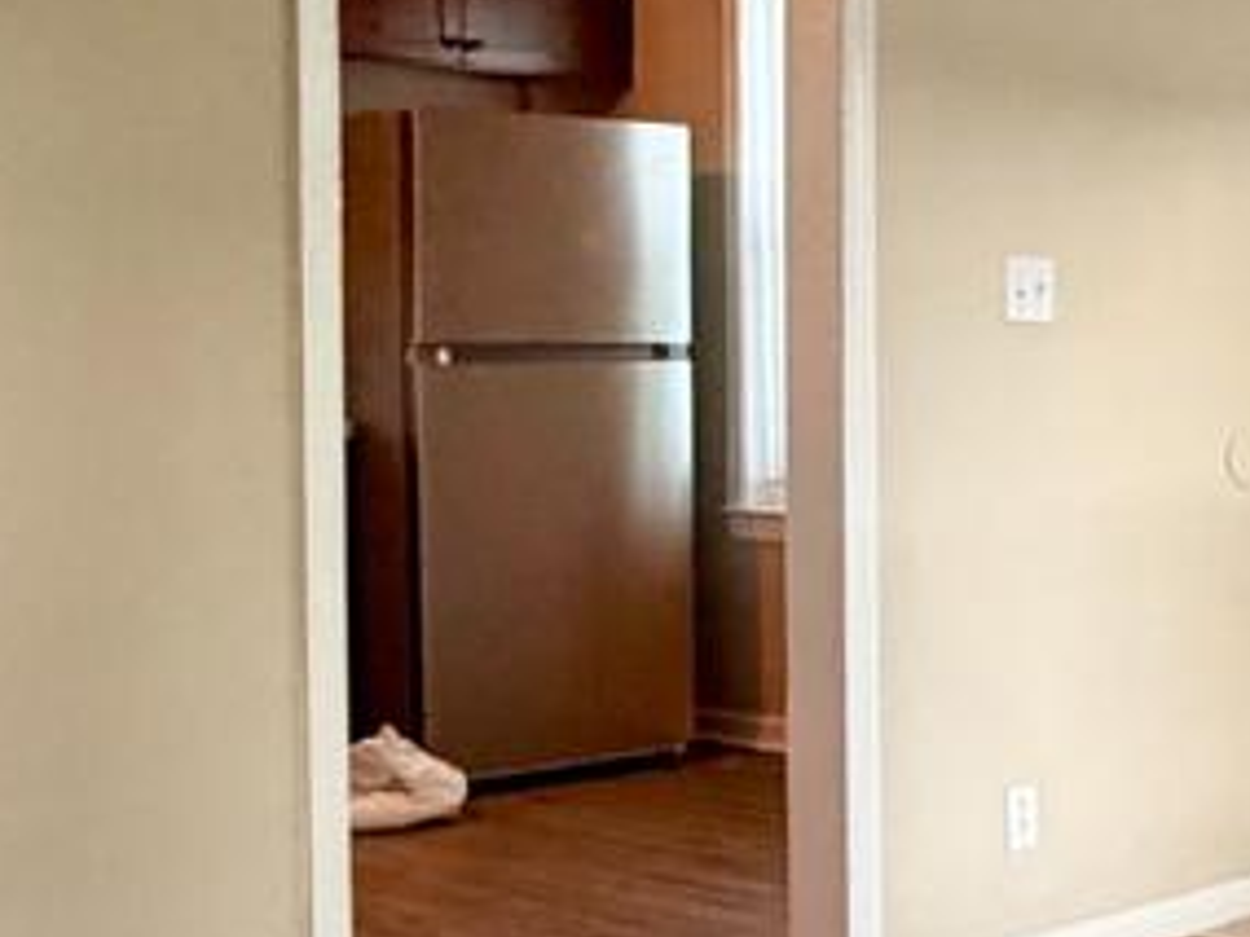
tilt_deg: -3.4
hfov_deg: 24.0
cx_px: 1637
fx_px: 2564
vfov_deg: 20.7
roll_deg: +0.2
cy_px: 444
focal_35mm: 71
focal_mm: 2.22
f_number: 2.2
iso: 320
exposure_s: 1/60
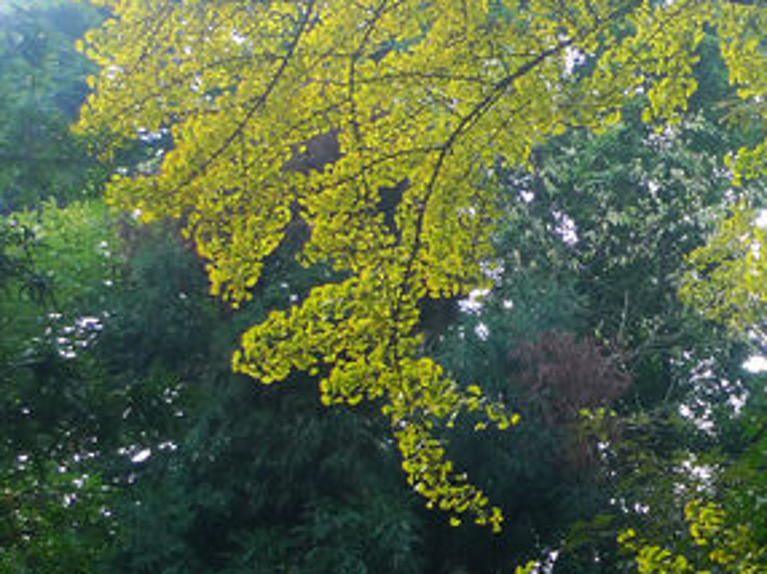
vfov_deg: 15.0
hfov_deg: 18.9
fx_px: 2170
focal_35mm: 98
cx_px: 939
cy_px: 472
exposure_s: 1/100
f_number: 2.3
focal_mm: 7.4
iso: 80
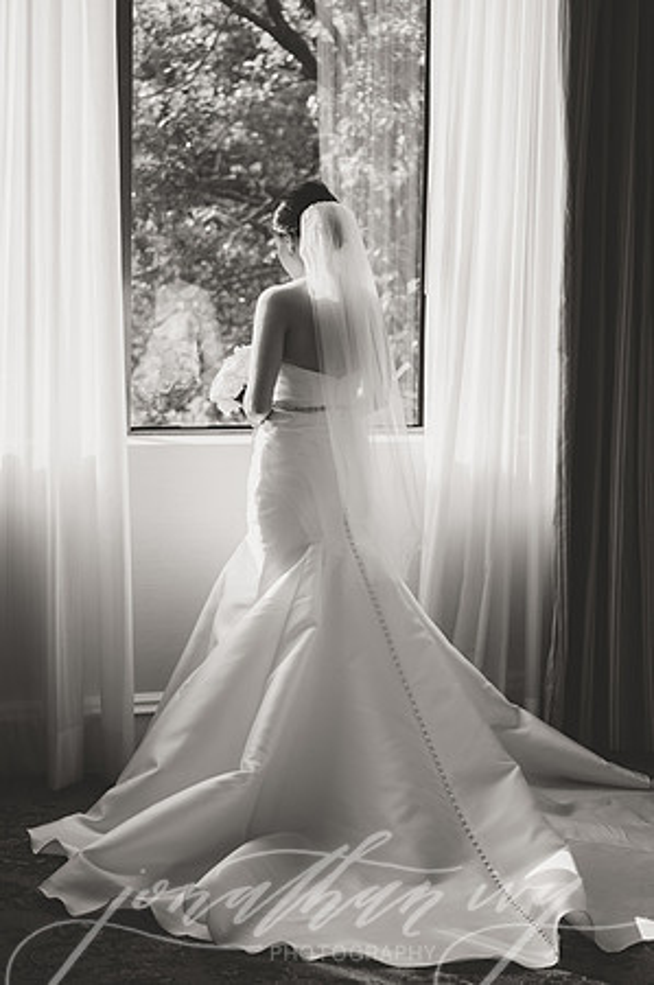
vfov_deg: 28.9
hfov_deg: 19.4
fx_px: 1912
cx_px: 327
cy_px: 492
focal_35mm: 70
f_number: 2.8
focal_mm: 70
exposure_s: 1/800
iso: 400
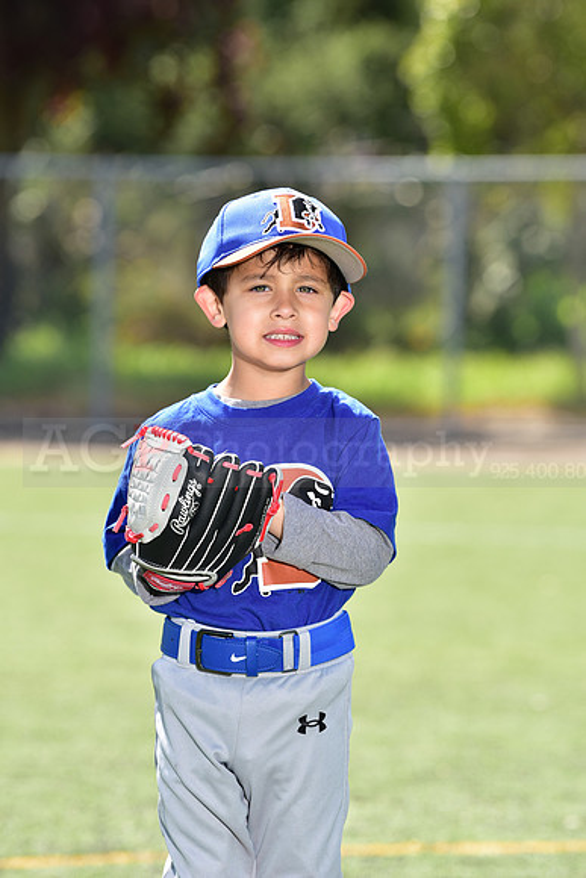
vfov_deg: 10.3
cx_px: 293
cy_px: 439
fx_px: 4880
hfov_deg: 6.9
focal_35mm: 200
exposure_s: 1/250
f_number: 5.6
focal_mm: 200
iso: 100
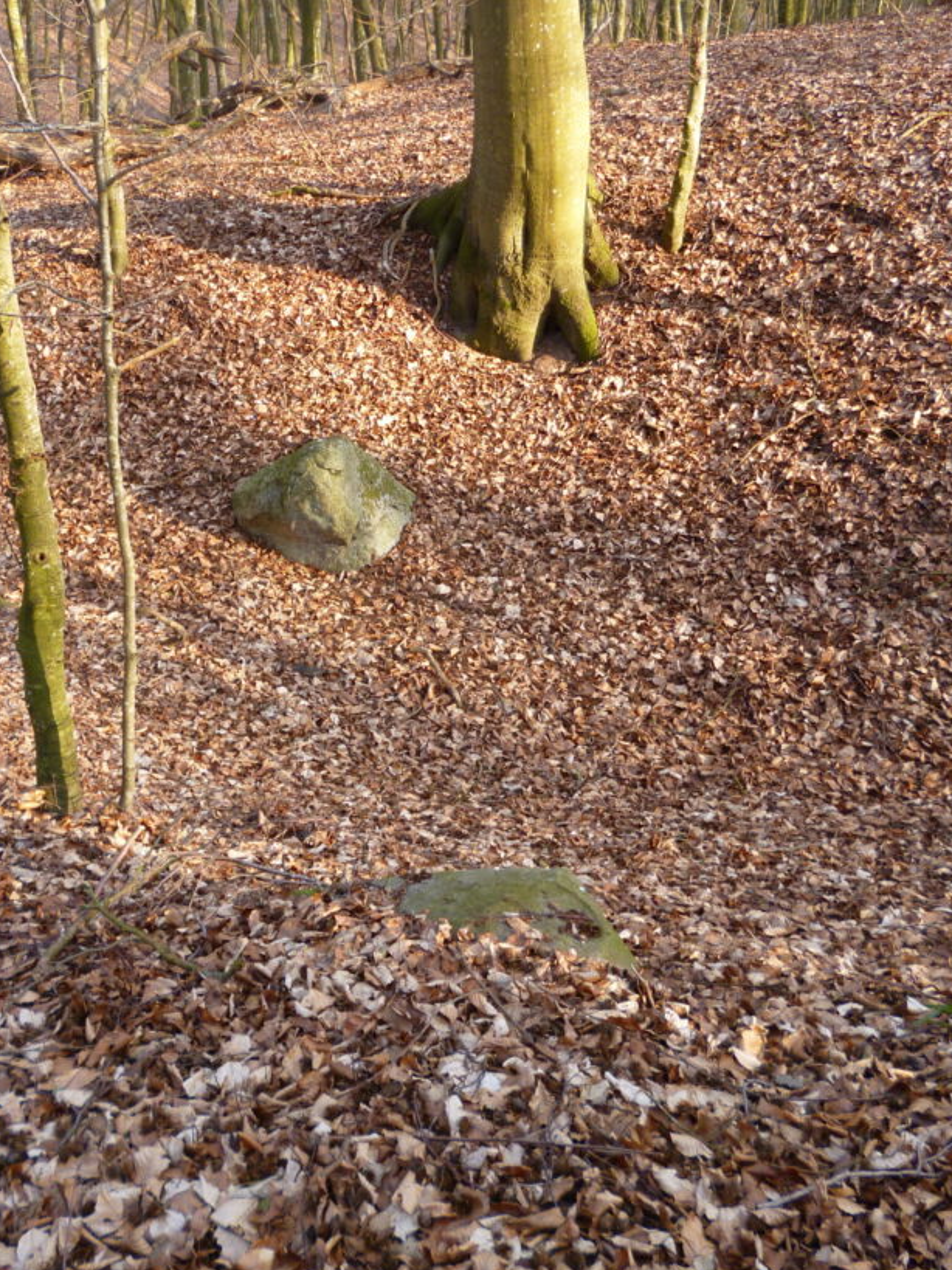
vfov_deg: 52.5
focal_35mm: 35
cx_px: 381
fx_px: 1284
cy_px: 558
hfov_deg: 40.5
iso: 100
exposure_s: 1/80
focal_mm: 5
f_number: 3.1
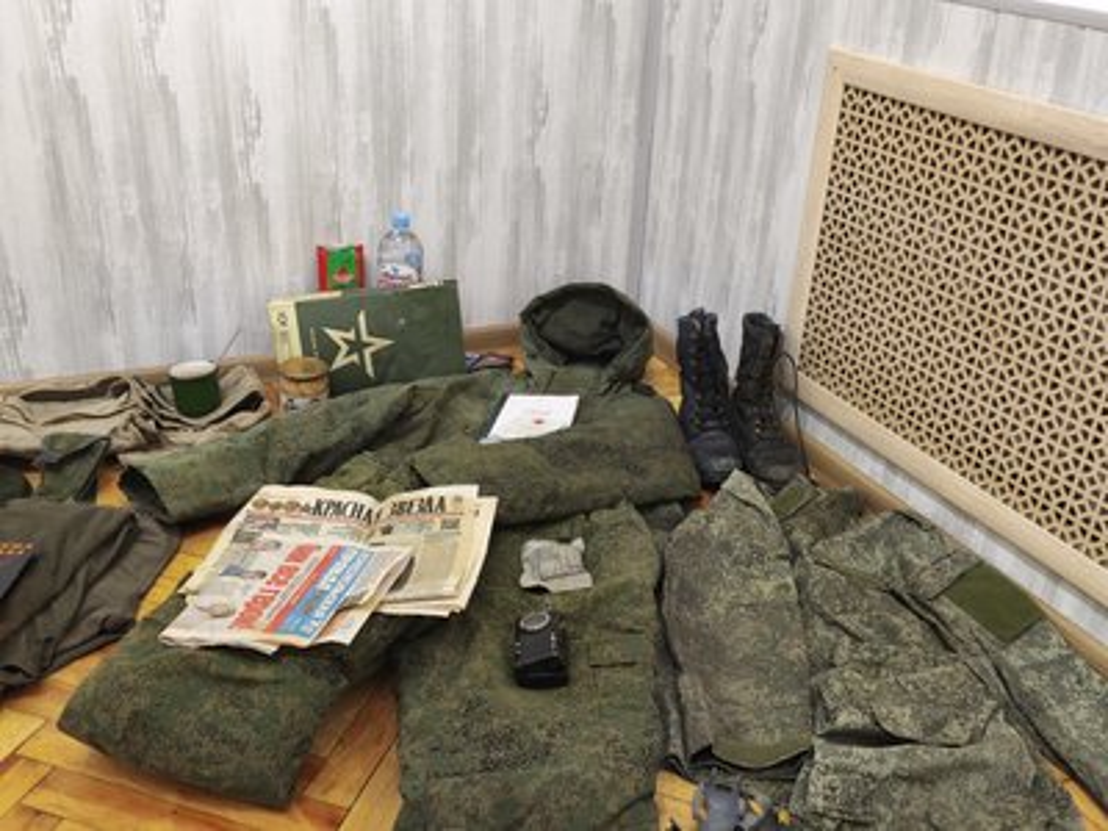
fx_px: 1152
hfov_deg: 51.4
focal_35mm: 36
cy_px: 416
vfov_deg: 39.7
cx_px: 554
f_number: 1.7
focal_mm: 5.35
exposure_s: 1/50
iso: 320
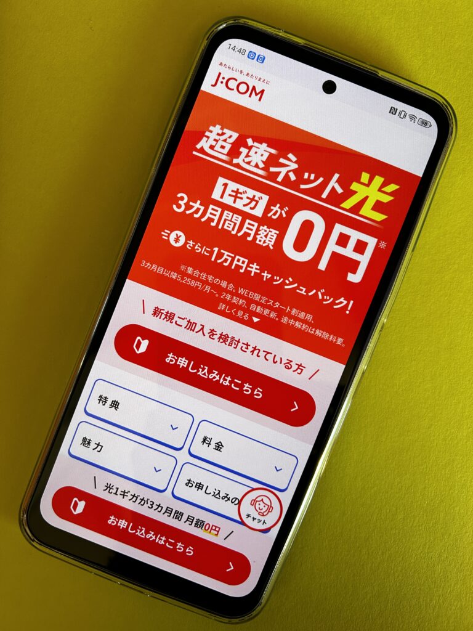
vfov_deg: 67.3
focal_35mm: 26
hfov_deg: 53.1
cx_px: 236
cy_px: 316
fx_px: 474
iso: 100
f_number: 1.5
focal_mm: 5.7
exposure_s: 1/120
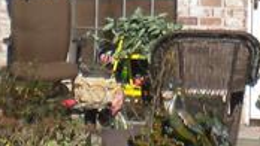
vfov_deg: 5.3
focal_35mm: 225
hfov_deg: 9.4
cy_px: -186
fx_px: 1552
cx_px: 317
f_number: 4.6
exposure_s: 1/838
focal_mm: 6.3
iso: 80
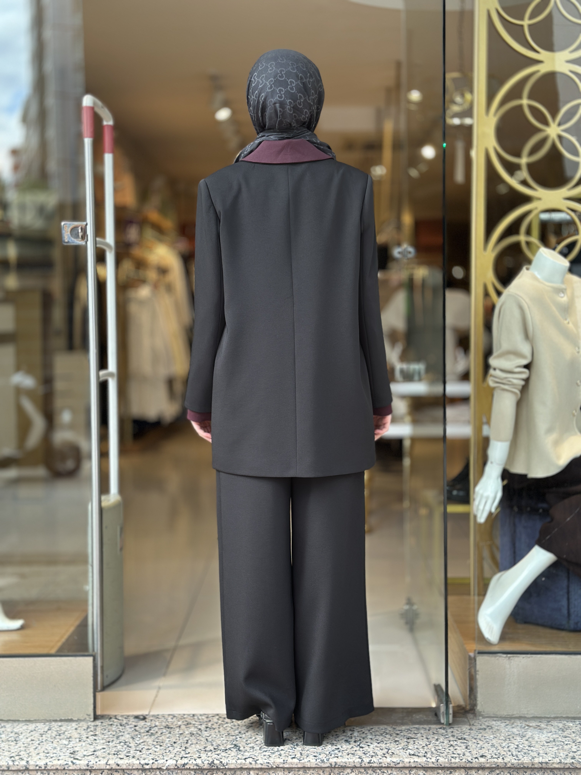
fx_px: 1074
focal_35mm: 48
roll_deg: -0.5
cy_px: 388
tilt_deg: -3.5
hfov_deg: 30.3
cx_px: 290
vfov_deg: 39.7
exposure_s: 1/172
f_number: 1.78
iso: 125
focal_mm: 6.86
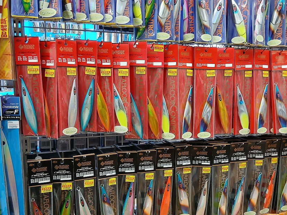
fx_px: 323
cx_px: 162
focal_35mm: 39
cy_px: 117
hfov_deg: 47.7
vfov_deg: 36.8
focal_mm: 3.86
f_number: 1.8
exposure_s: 1/60
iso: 250
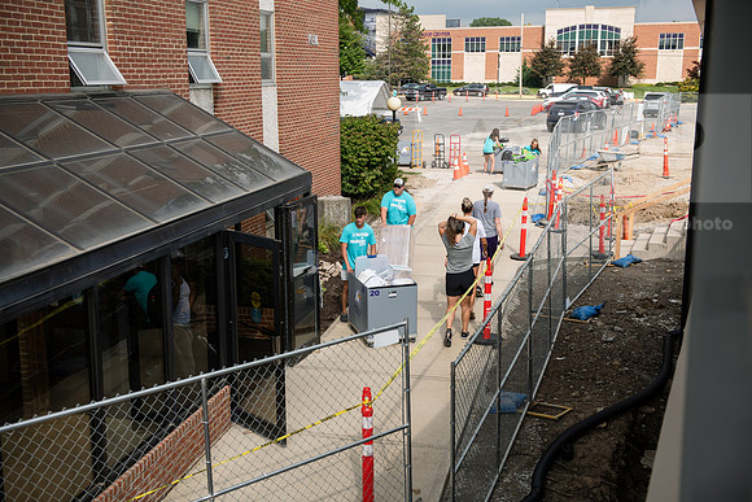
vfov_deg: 30.5
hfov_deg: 44.5
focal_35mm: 44
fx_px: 919
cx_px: 376
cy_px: 251
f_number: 4
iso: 40
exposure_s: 1/400
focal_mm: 44
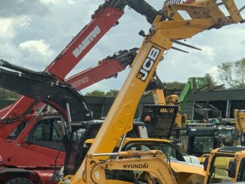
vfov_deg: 16.5
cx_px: -77
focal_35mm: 87
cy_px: 201
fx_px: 616
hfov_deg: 20.5
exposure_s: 1/869
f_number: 1.8
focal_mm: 3
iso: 16
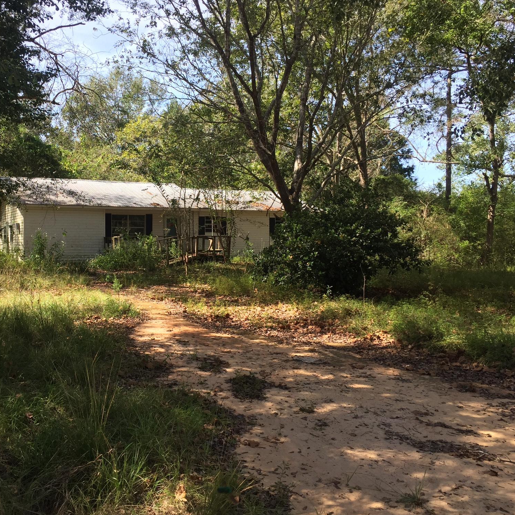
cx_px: 182
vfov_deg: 47.2
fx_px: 589
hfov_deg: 46.6
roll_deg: +0.3
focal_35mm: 35
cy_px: 252
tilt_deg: -0.3
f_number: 2.2
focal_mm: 4.15
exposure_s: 1/488
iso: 32
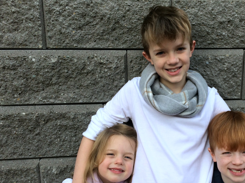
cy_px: 110
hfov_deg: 44.0
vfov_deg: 34.2
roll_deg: +0.9
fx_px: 297
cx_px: 168
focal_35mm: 42
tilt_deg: -17.5
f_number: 2.2
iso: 32
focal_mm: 4.15
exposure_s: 1/321
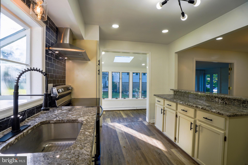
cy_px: 82
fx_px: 110
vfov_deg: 73.7
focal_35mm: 16
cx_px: 124
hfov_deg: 96.7
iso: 200
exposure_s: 1/400
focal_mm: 16
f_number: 8
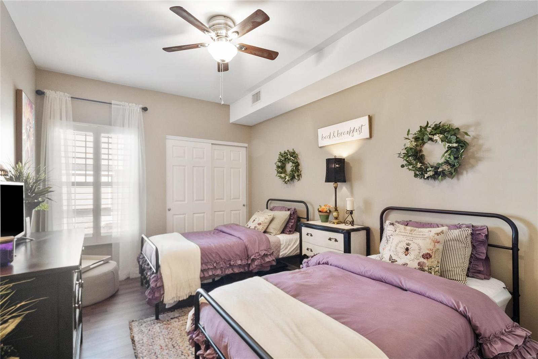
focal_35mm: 16
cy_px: 180
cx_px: 269
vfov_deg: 73.7
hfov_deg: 96.7
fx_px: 239
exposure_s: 1/2.5
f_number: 8
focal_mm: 8
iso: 400
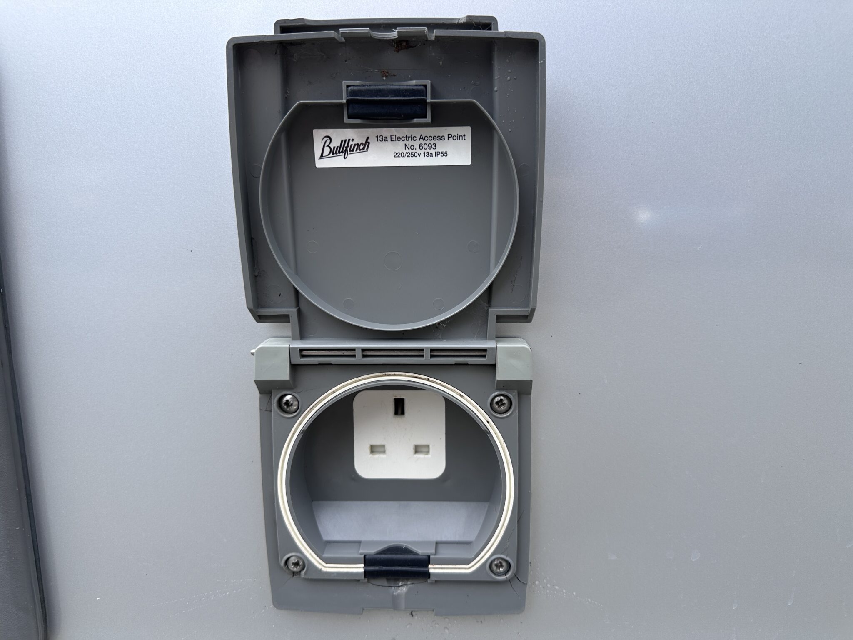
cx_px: 426
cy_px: 320
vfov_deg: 56.8
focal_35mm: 24
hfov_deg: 71.6
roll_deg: +2.0
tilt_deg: -6.5
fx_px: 591
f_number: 1.78
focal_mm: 6.86
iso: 80
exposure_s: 1/1779
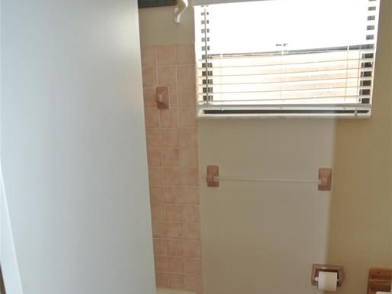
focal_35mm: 39
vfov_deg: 35.2
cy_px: 250
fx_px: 442
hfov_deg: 47.9
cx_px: 196
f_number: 3.5
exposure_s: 1/60
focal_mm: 10
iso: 640
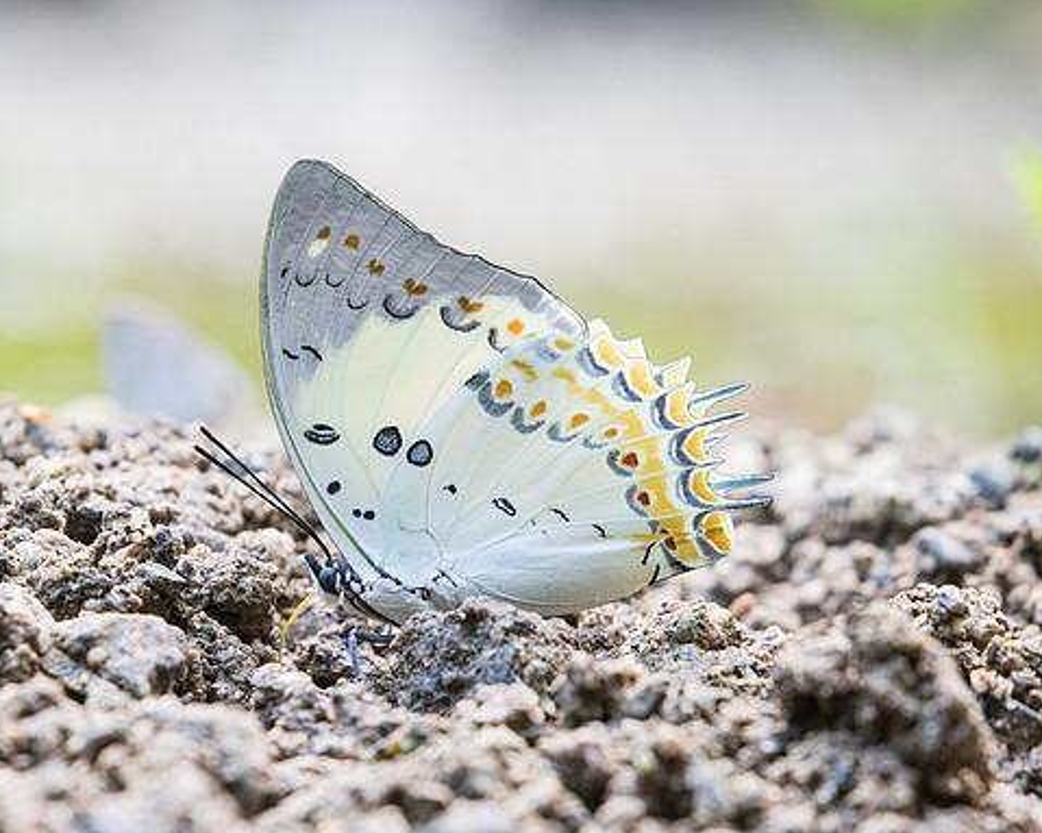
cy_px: 418
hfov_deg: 2.8
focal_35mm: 681
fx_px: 20997
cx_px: 439
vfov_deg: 2.3
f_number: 7.1
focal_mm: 400
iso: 1000
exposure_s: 1/250
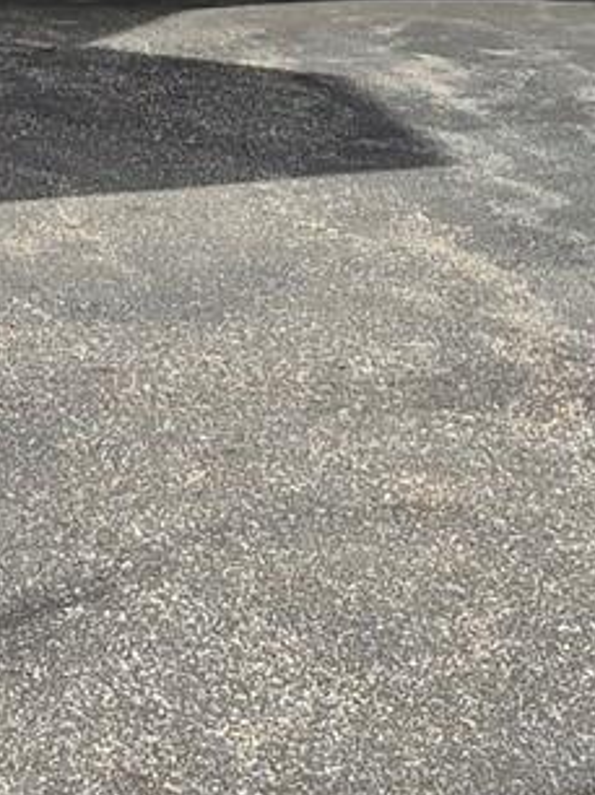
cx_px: -192
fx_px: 3534
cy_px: -717
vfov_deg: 11.7
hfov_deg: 9.4
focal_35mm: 154
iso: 25
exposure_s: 1/988
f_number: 1.8
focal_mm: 5.4
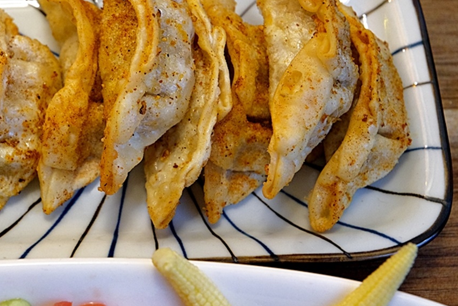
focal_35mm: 62
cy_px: 120
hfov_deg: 32.1
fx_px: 789
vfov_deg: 21.9
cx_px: 148
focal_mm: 29.3
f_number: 4.5
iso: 1250
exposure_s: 1/75
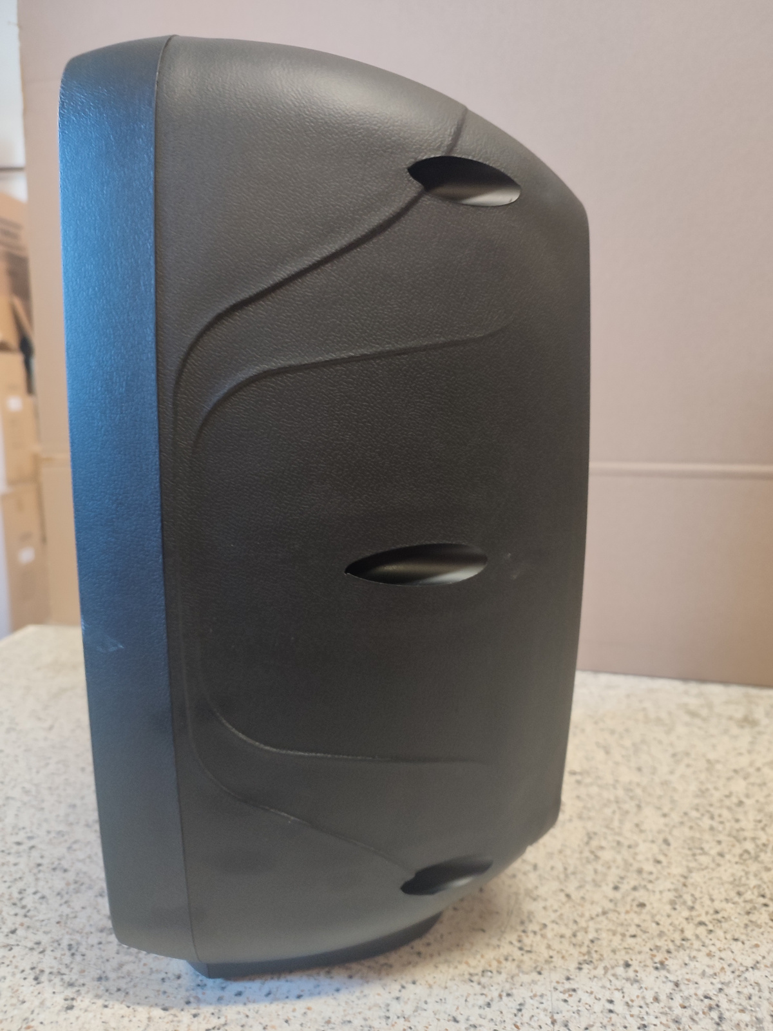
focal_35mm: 24
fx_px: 715
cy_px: 516
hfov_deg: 56.8
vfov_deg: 71.6
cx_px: 386
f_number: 1.89
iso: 763
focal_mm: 5.89
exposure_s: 1/20
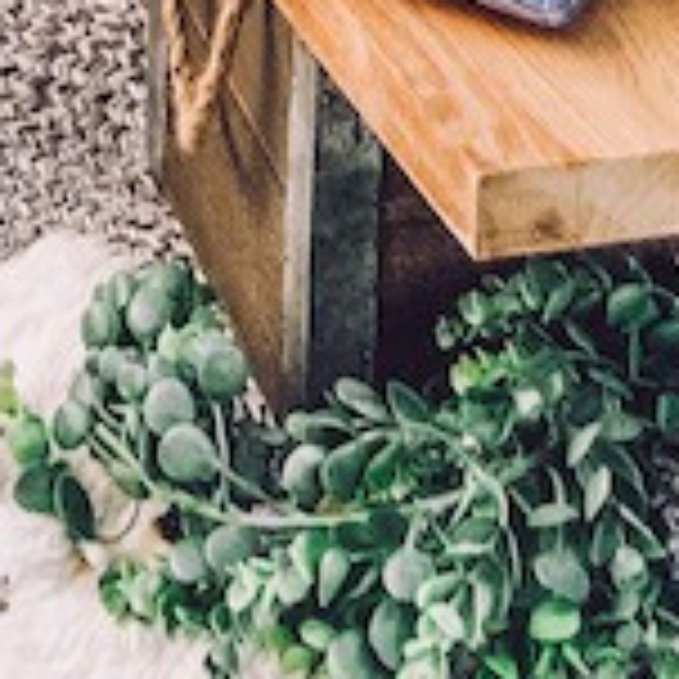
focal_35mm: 156
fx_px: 3462
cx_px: 58
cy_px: -1475
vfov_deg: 8.8
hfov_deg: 11.1
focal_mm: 4.25
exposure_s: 1/390
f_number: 1.8
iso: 32
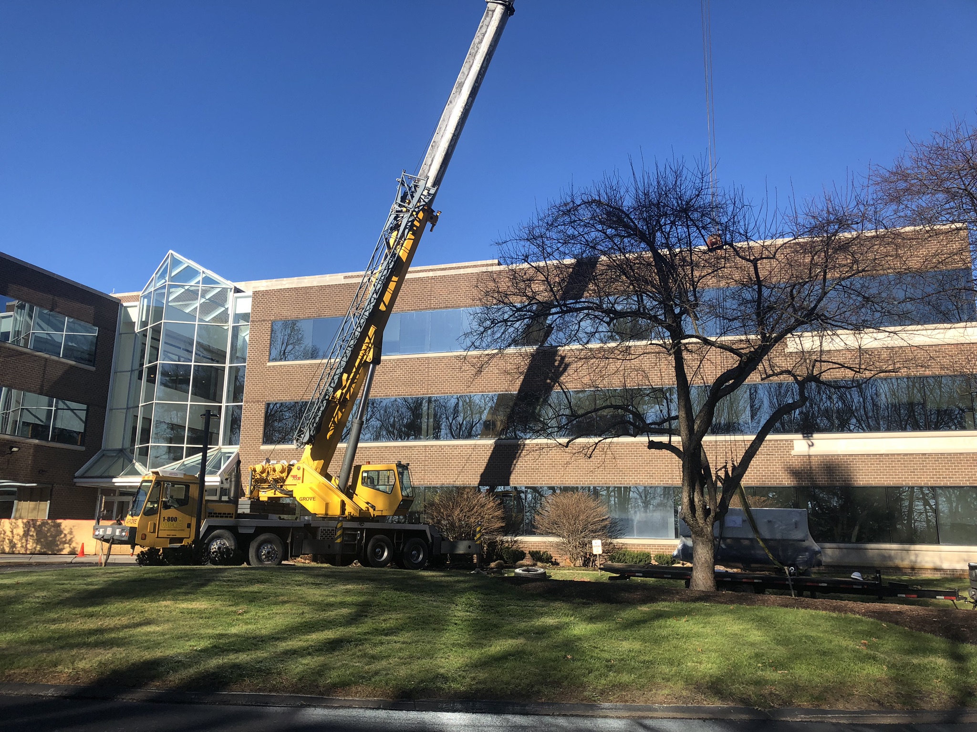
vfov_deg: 49.7
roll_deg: +0.0
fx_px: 790
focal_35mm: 28
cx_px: 488
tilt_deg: +18.4
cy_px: 366
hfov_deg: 63.4
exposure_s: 1/1230
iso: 20
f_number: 1.8
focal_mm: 4
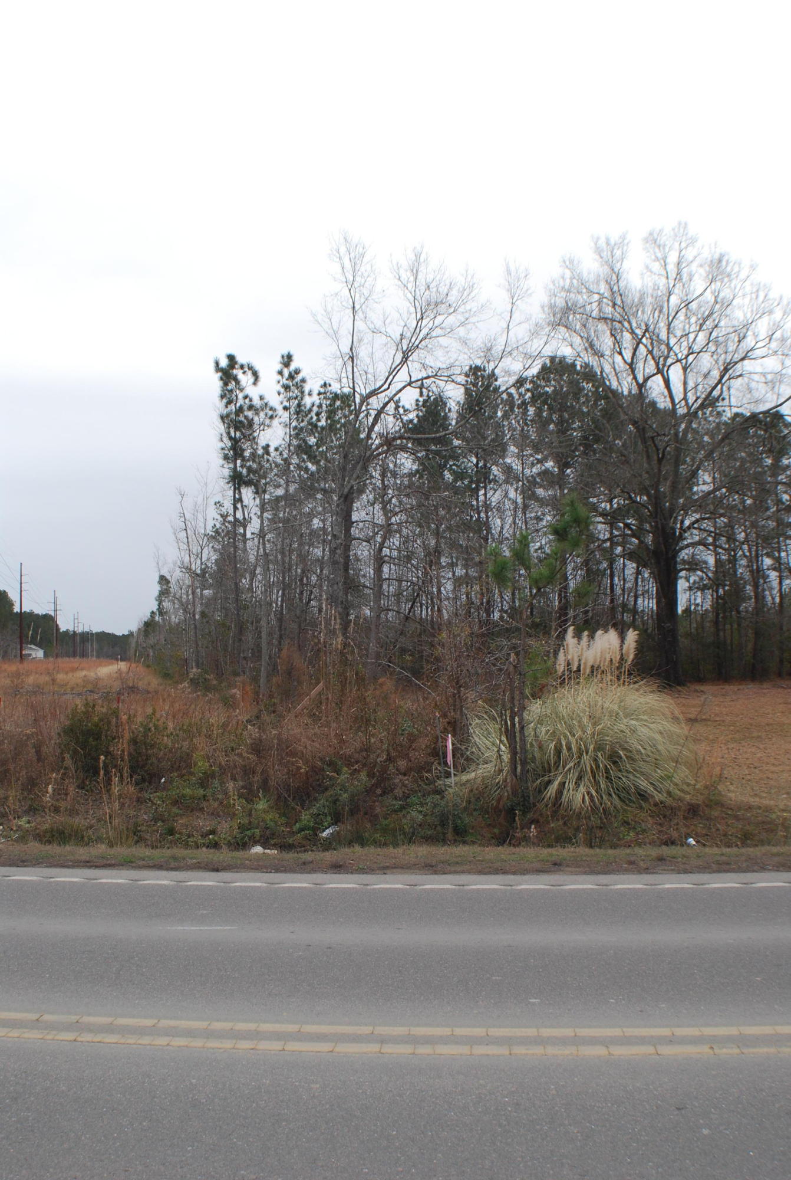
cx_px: 396
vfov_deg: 46.3
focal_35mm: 42
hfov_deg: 32.0
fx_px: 1378
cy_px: 590
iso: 400
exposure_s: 1/200
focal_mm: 28
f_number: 11
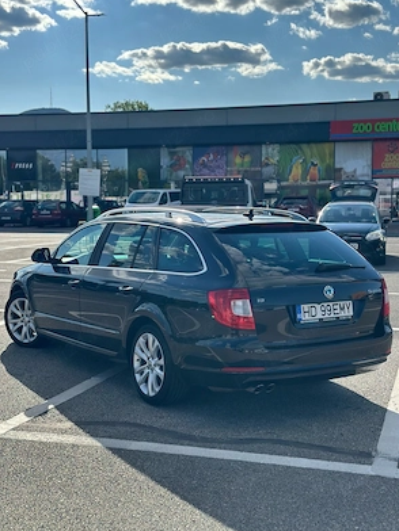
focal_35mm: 49
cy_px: 264
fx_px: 753
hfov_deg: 29.7
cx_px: 198
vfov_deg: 38.9
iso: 100
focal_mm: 6.86
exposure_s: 1/6211
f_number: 1.78
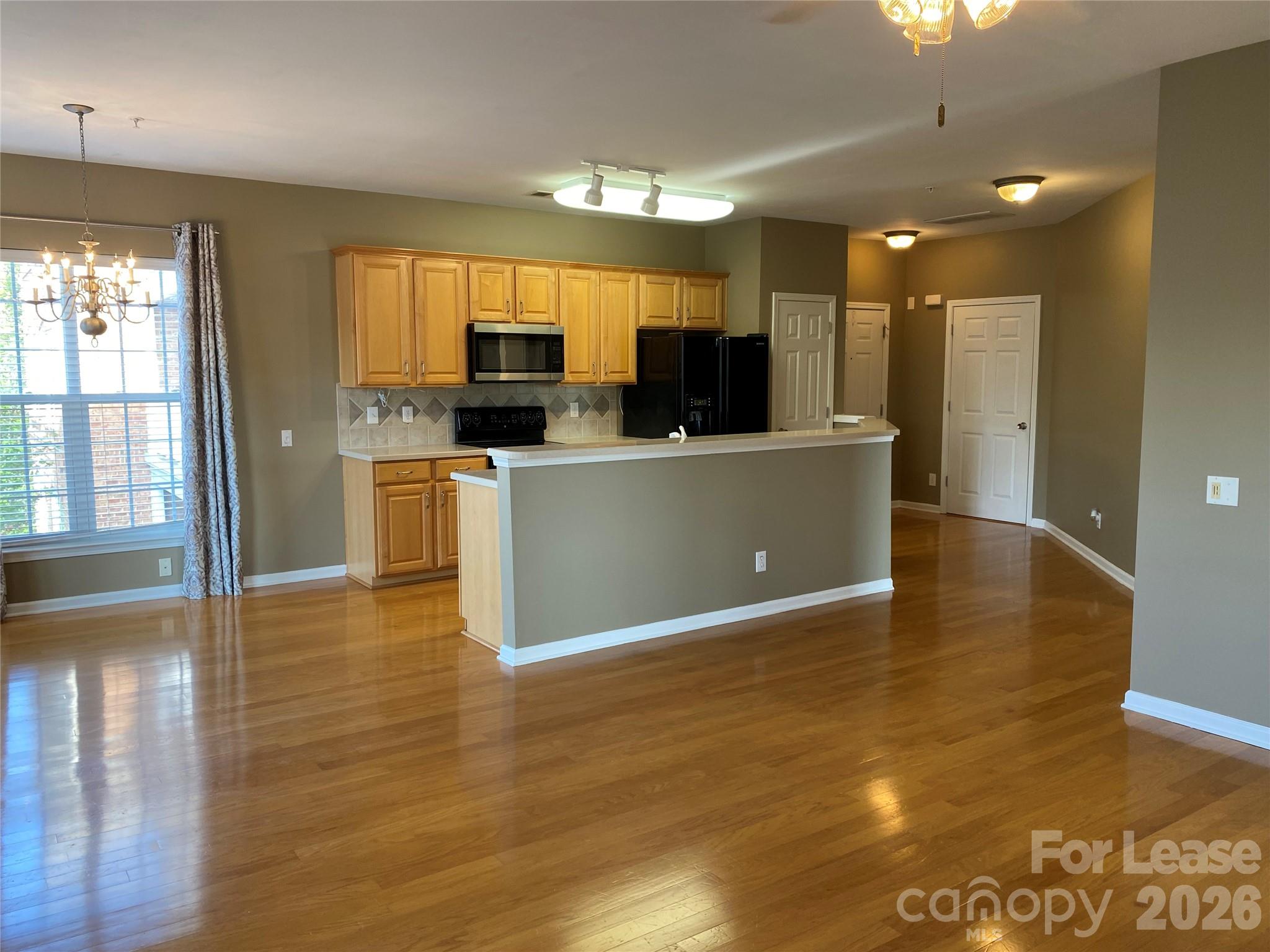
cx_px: 635
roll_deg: +0.0
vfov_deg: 53.1
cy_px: 476
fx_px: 954
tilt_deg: -5.9
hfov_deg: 67.3
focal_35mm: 26
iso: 80
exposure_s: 1/60
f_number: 1.8
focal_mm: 4.25
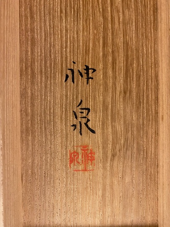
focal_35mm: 26
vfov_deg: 67.3
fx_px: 170
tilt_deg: -4.3
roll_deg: -0.7
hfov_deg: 53.1
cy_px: 114
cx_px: 85
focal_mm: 4.25
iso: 160
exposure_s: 1/60
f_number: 1.8
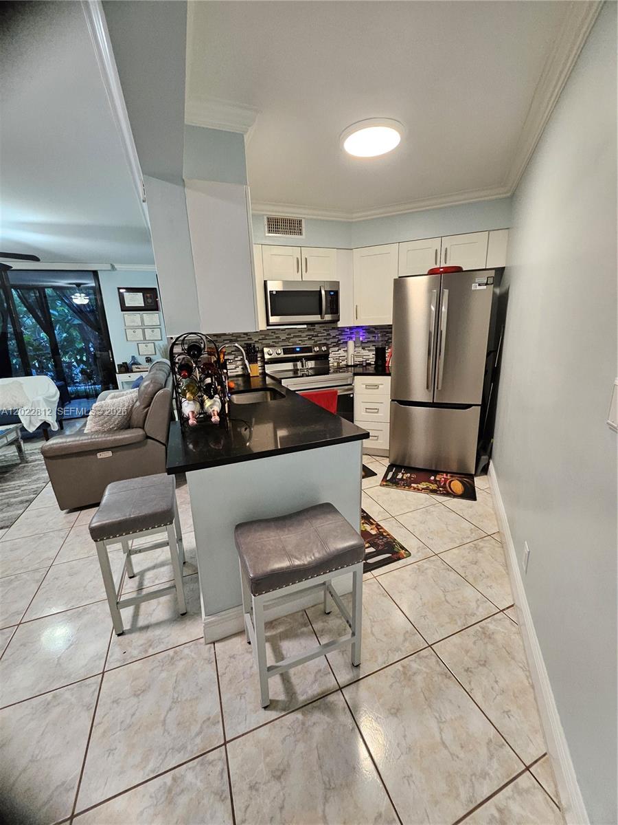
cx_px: 309
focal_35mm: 13
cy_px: 412
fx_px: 309
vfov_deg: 106.2
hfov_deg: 89.9
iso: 400
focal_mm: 1.74
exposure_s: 1/40
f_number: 2.2
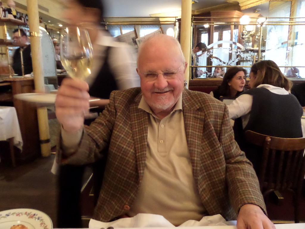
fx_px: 211
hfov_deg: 71.6
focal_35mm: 24
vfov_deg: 56.8
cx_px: 152
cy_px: 114
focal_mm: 4
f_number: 3.2
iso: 800
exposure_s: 1/15
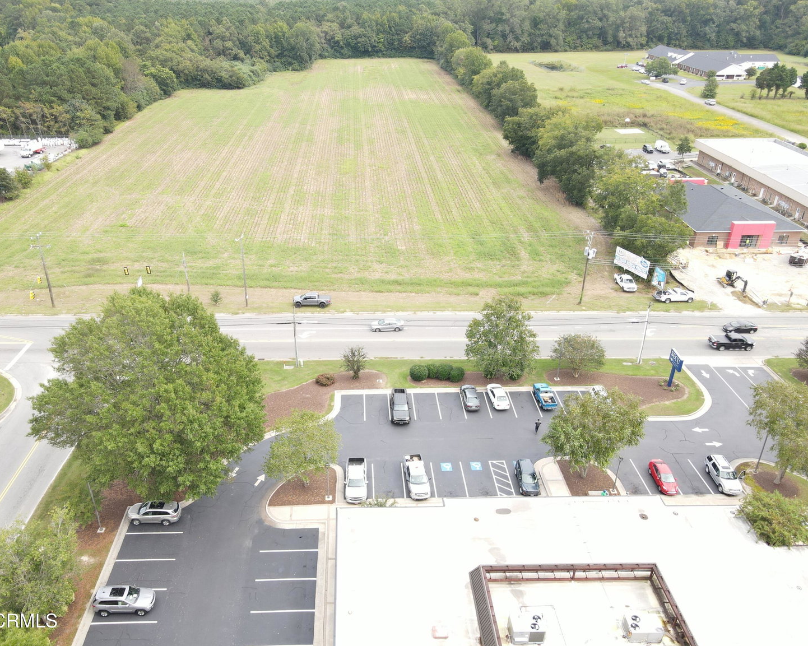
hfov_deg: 65.9
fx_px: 622
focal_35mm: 26
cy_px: 315
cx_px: 364
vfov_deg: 54.9
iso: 100
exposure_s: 1/100
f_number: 2.8
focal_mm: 4.5
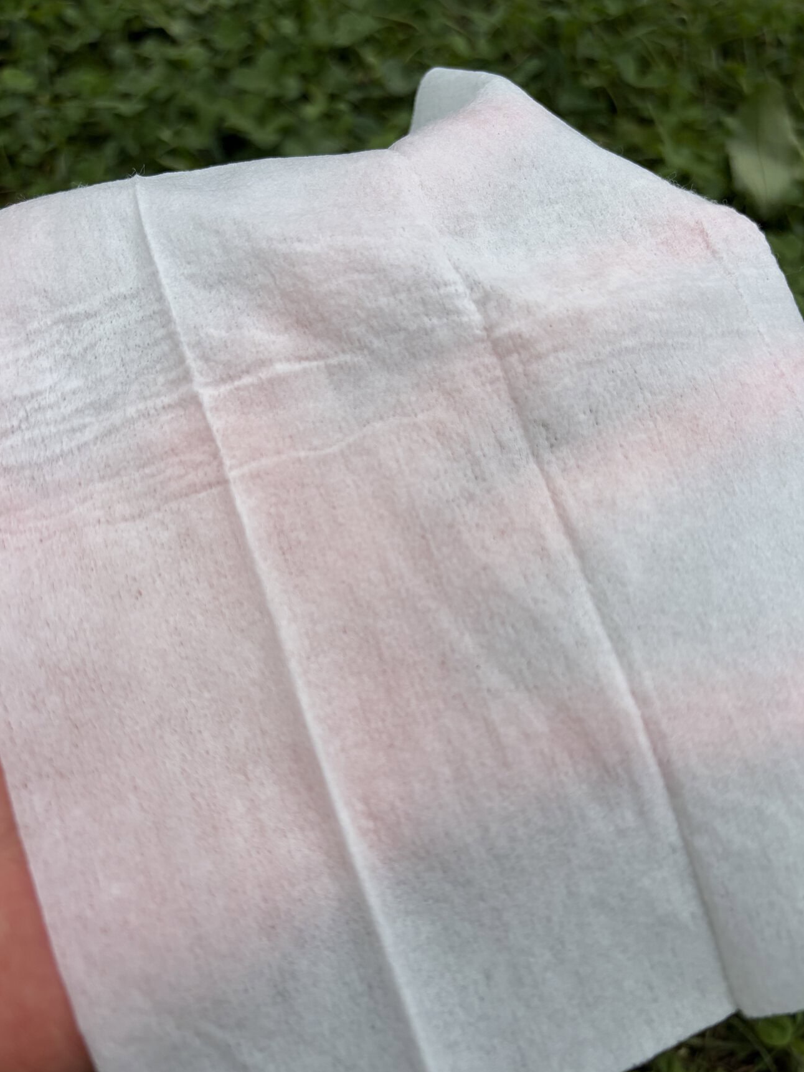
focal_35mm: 29
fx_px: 898
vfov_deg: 61.7
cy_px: 538
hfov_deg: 48.2
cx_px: 428
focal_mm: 6
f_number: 1.6
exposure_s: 1/4950
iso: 50
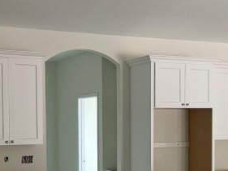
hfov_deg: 26.3
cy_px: 144
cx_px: 107
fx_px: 488
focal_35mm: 74
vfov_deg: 19.6
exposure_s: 1/64
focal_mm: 4.2
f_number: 1.6
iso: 125
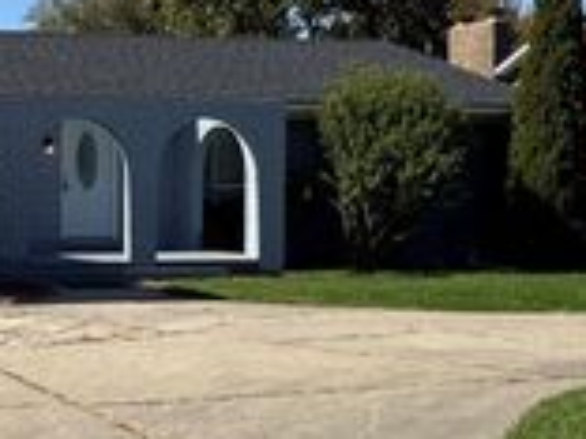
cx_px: -120
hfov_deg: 23.2
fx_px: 1304
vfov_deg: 19.1
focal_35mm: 77
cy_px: 223
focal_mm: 6.76
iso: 80
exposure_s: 1/4975
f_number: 1.78
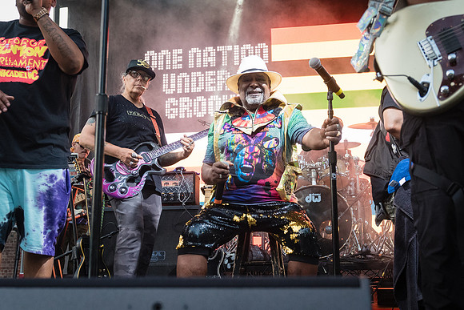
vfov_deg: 28.4
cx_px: 232
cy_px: 155
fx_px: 613
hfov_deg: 41.5
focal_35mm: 48
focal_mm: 31
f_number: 4
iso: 2500
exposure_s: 1/200
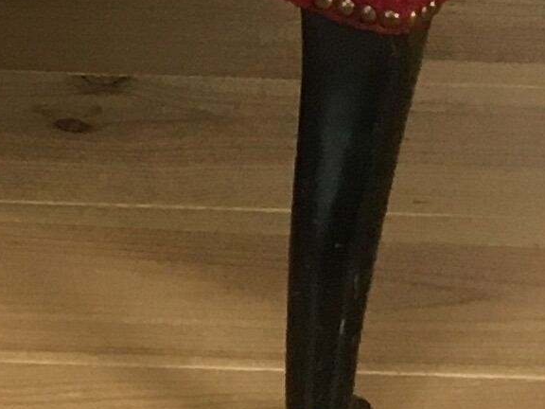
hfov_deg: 9.0
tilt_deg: -7.8
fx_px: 3196
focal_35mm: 203
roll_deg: -0.8
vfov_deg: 6.7
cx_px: -676
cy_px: -770
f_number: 2.2
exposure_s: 1/33
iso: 50
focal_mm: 4.15
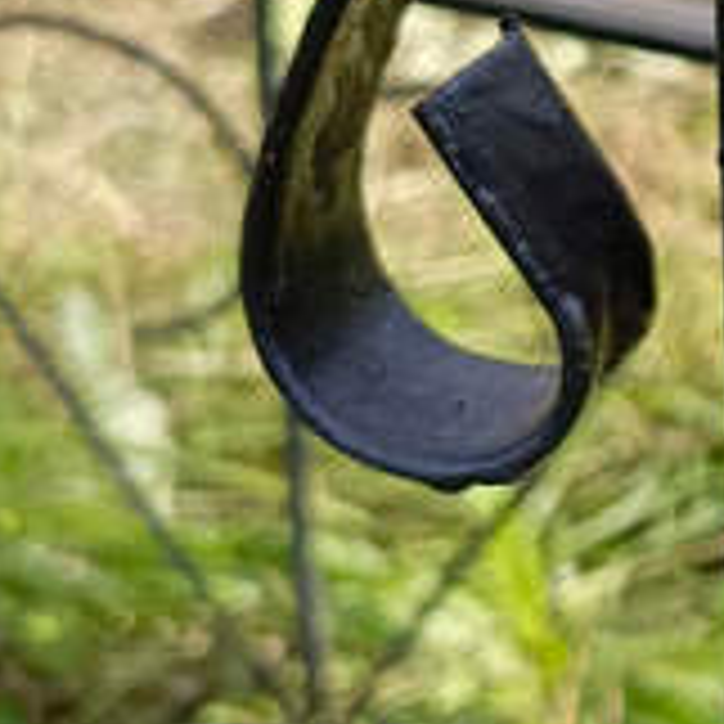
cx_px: 1466
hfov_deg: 13.5
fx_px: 2603
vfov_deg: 15.6
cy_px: 58
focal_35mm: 110
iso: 117
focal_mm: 4.76
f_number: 1.69
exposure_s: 1/535
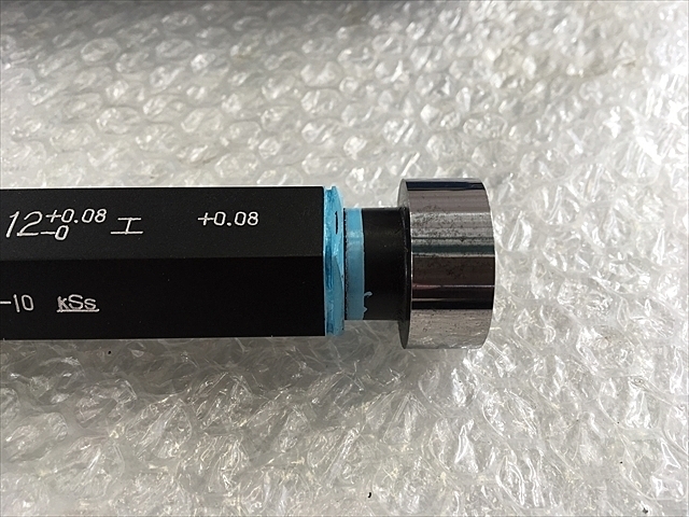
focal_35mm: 29
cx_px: 344
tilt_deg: -53.0
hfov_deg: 61.7
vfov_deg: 48.2
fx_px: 577
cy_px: 258
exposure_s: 1/60
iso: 25
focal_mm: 4.15
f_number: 2.2
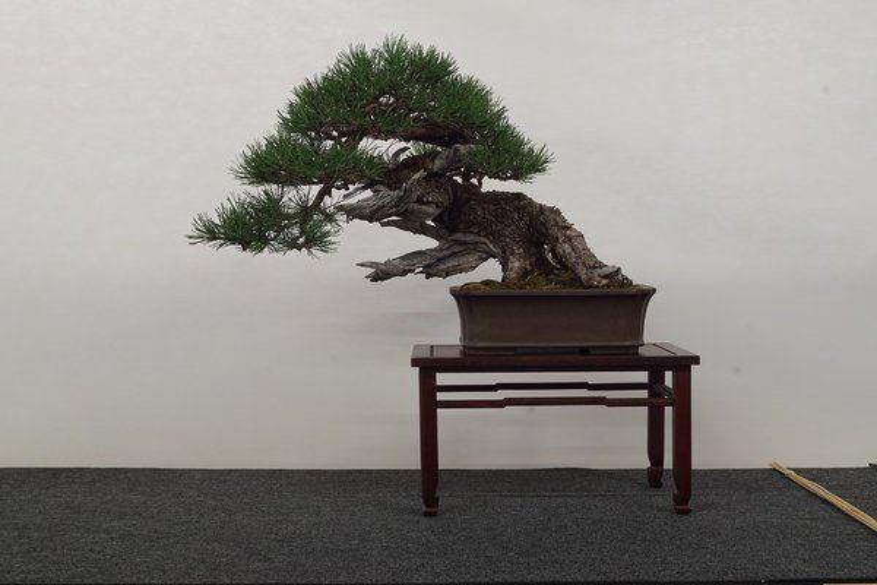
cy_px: 292
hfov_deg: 37.9
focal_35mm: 52
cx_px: 438
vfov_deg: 25.8
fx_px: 1279
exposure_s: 1.3
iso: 250
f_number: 16
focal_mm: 35
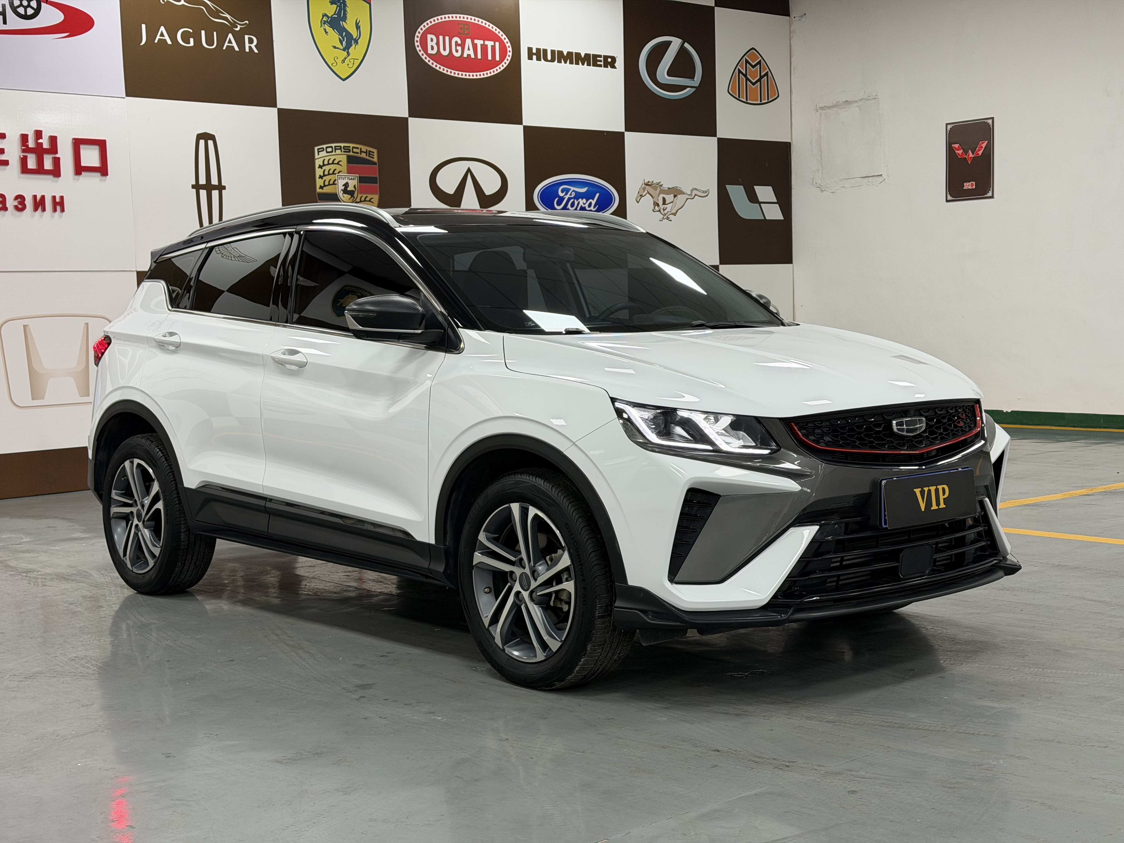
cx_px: 562
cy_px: 422
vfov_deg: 30.3
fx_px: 1559
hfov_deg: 39.7
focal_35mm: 48
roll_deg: +3.1
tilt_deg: -3.8
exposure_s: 1/50
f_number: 1.78
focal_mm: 6.76
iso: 100
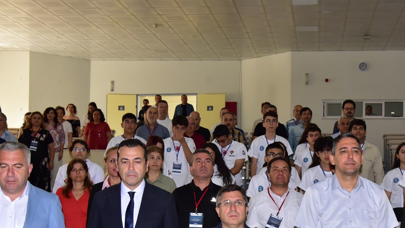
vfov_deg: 19.9
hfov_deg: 34.7
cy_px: 177
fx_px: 644
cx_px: 255
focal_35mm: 60
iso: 2500
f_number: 6.3
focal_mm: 35
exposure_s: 1/200
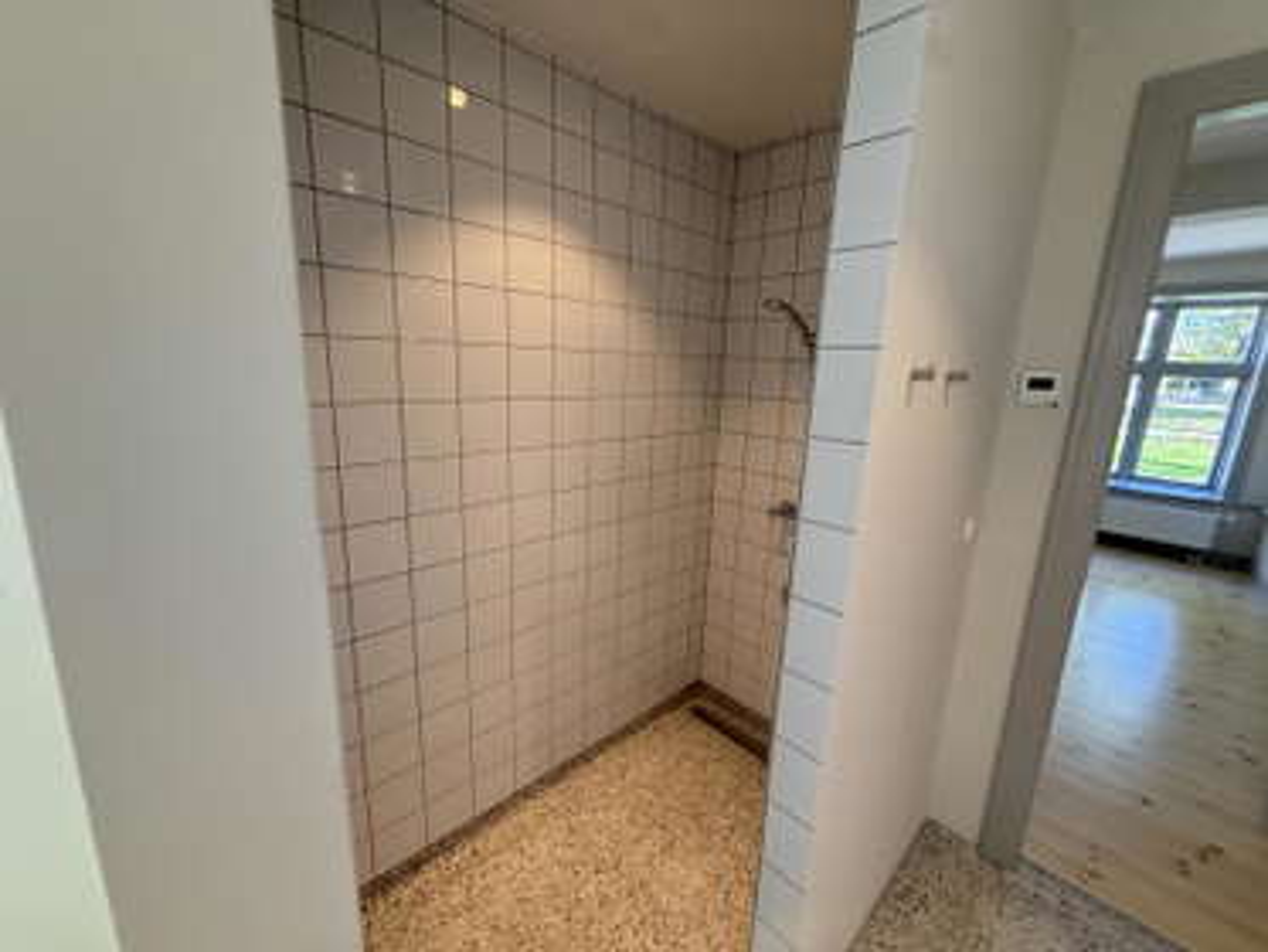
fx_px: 513
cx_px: 634
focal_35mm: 14
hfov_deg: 102.0
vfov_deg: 85.7
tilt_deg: -13.2
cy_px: 476
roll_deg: -0.7
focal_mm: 2.22
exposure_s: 1/100
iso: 200
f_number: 2.2
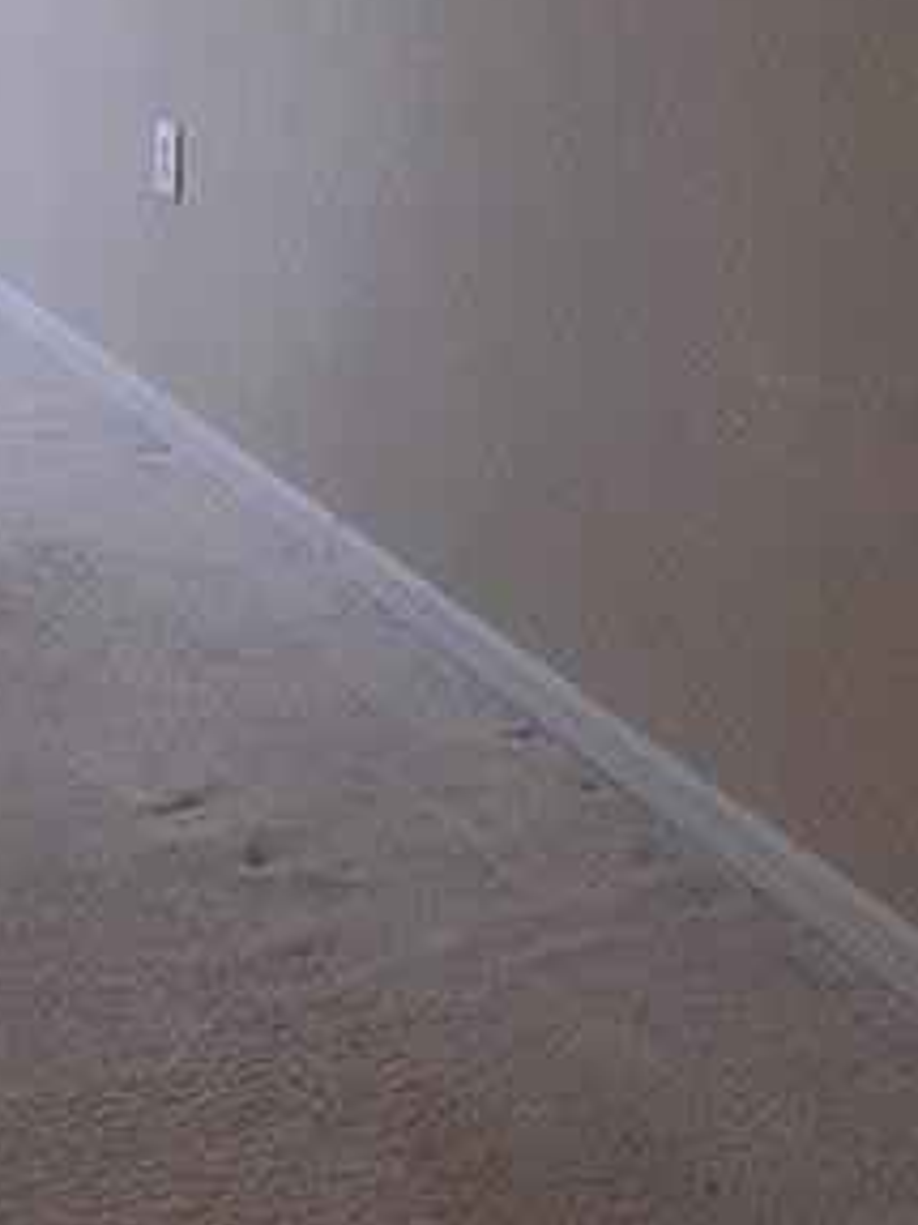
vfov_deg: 26.3
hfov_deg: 20.2
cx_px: 43
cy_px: 68
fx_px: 2512
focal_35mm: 71
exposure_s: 1/100
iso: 160
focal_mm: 1.4
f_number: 2.2
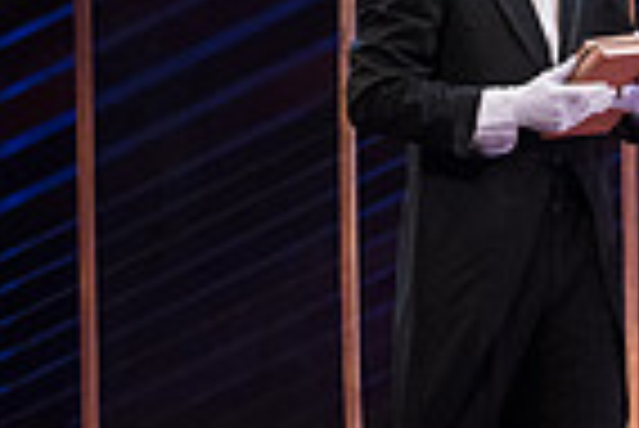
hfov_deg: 2.5
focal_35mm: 818
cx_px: 765
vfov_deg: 1.7
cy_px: 219
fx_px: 14534
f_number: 3.5
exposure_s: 1/400
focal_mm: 200
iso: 4000
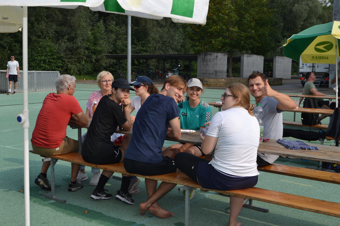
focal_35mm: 48
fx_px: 453
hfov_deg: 41.1
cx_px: 170
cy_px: 113
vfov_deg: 28.1
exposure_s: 1/200
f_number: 7.1
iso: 100
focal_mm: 32
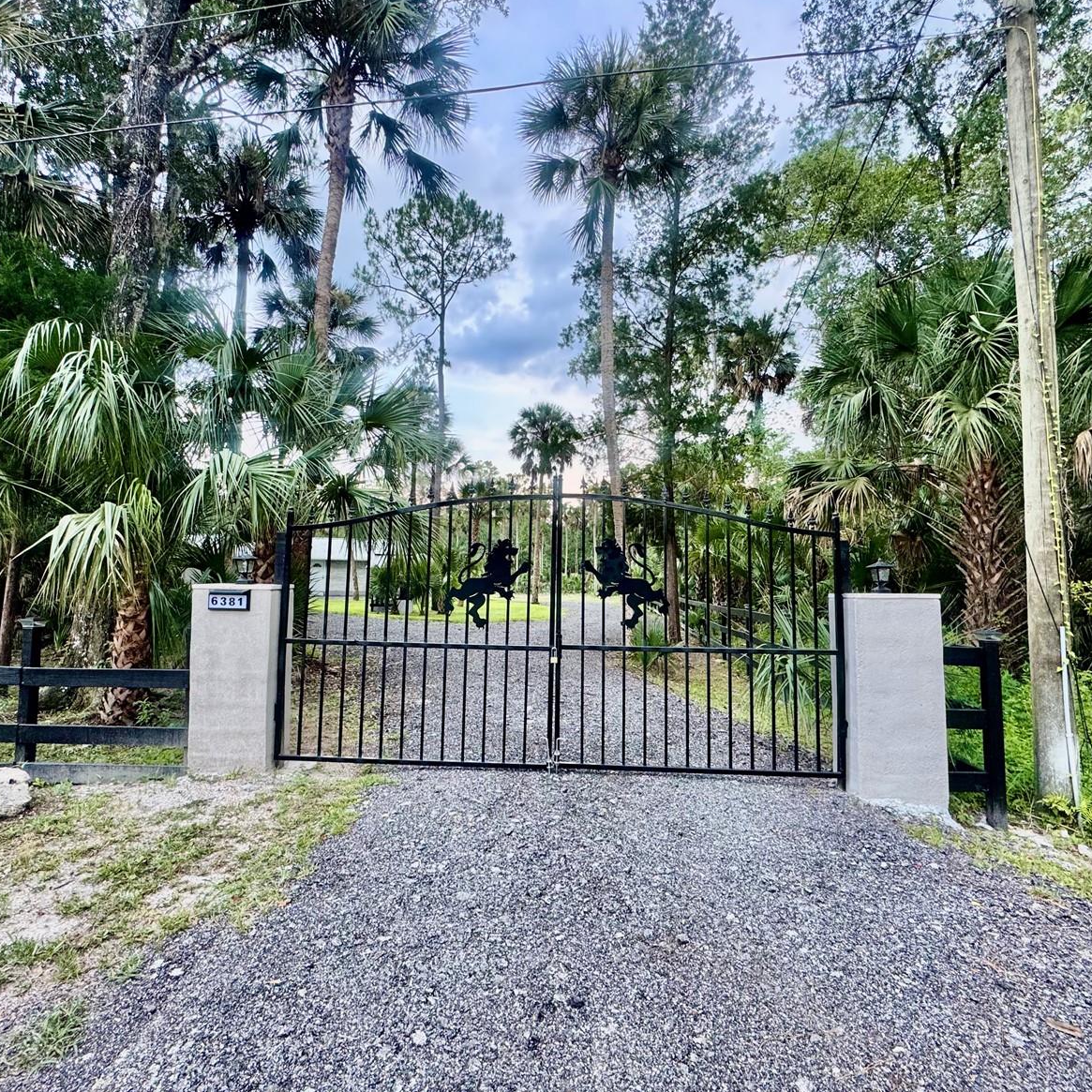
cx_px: 532
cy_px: 542
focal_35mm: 17
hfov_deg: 84.0
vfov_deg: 84.0
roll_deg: -0.3
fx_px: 607
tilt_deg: +2.9
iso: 125
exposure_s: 1/99
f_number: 2.2
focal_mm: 2.22
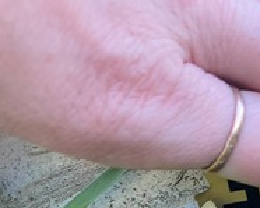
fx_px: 839
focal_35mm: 109
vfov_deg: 12.5
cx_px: 382
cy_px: 415
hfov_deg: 16.2
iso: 125
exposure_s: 1/106
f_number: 1.8
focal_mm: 4.25
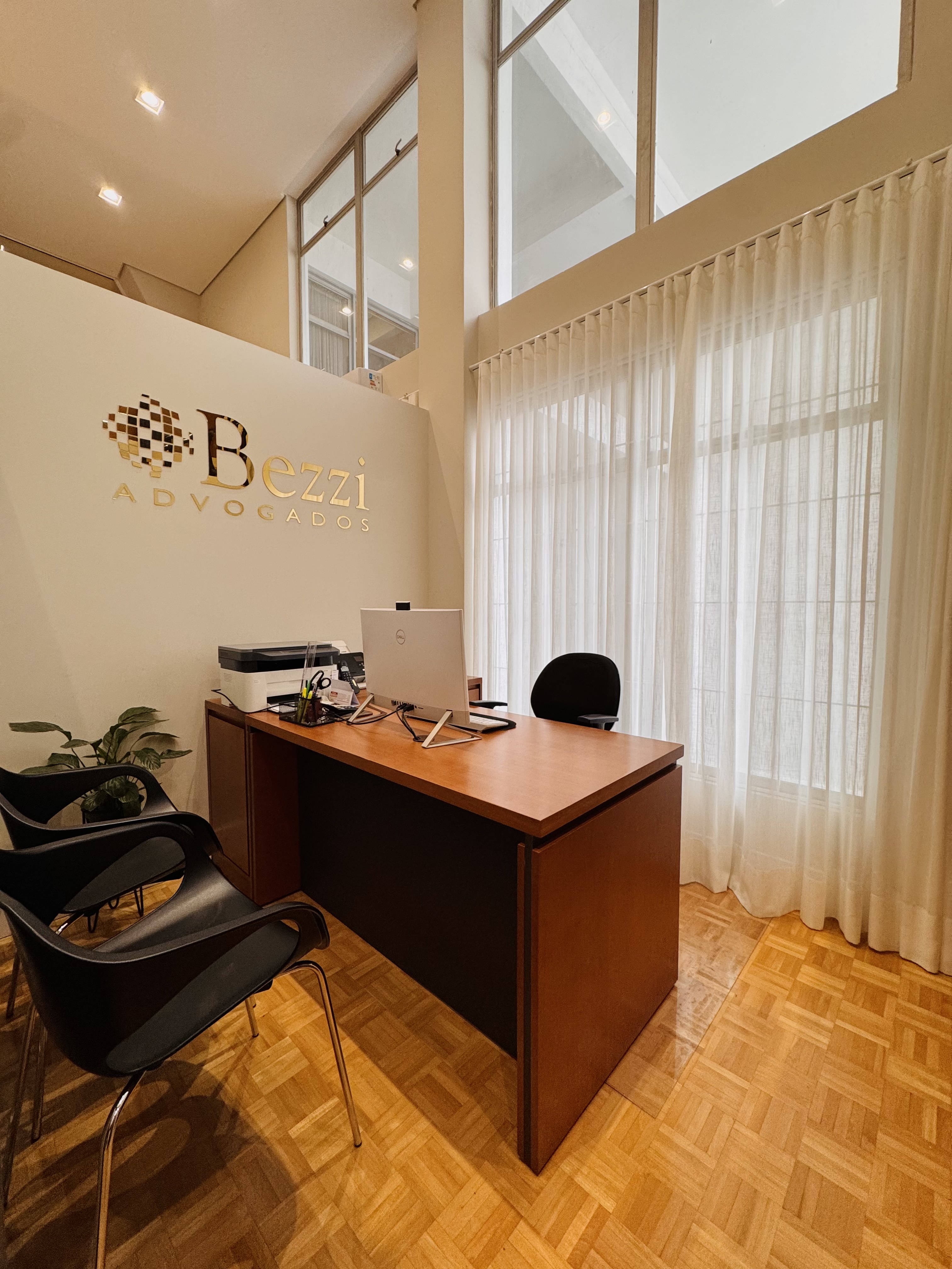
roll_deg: +0.5
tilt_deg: -2.7
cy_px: 634
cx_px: 476
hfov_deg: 85.7
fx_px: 513
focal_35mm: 14
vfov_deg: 102.1
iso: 160
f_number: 2.2
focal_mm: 2.22
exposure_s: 1/120
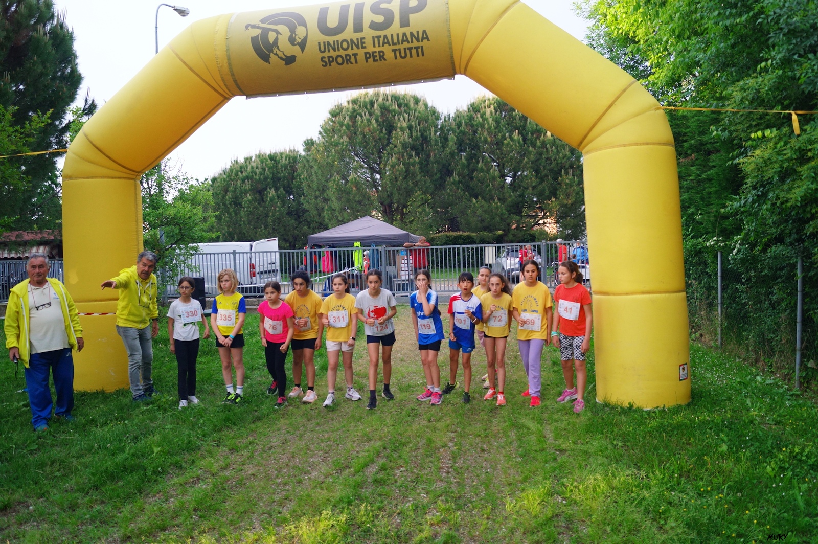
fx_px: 613
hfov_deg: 67.4
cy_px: 272
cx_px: 409
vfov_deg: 47.9
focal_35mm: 27
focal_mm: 18
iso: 800
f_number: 3.5
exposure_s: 1/320
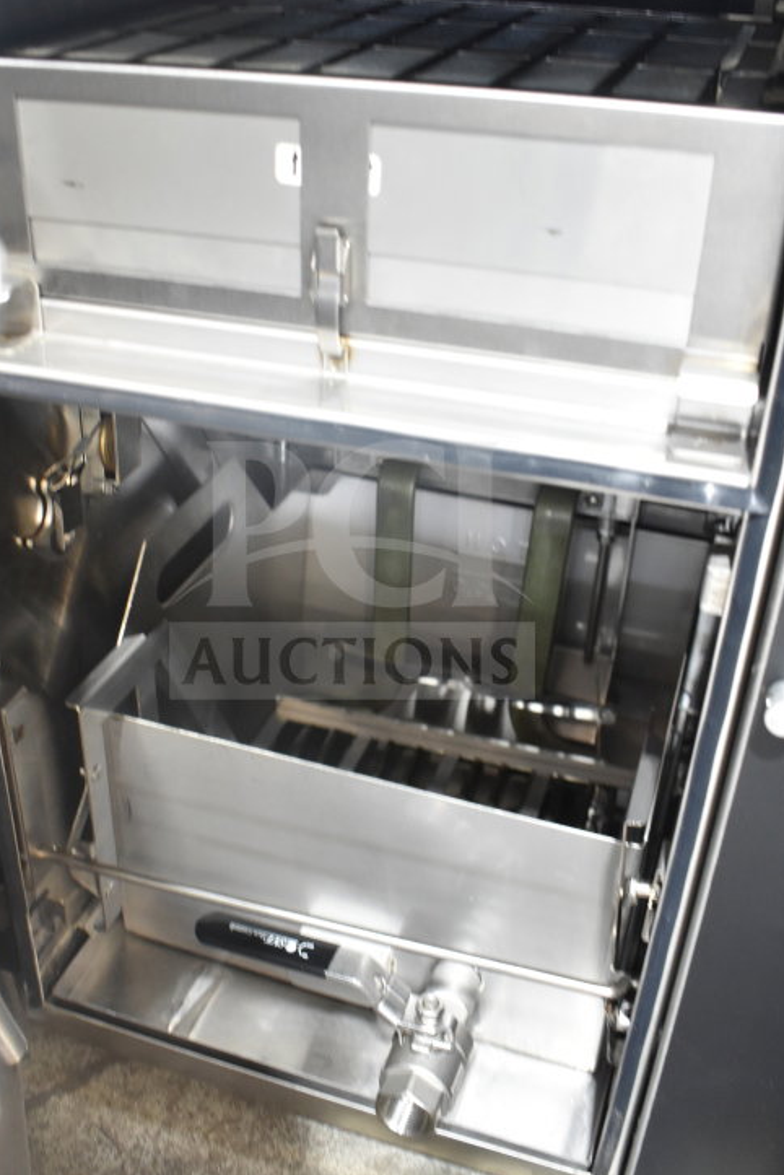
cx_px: 351
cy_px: 570
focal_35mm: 38
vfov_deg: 50.7
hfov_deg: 35.1
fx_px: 1240
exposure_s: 1/30
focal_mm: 20
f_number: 3.5
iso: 1400
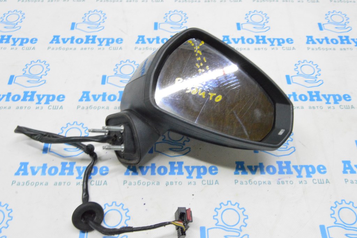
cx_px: 178
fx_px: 357
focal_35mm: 36
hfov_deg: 53.2
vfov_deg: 36.8
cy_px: 119
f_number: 20
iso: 6400
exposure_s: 1/15
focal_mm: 24
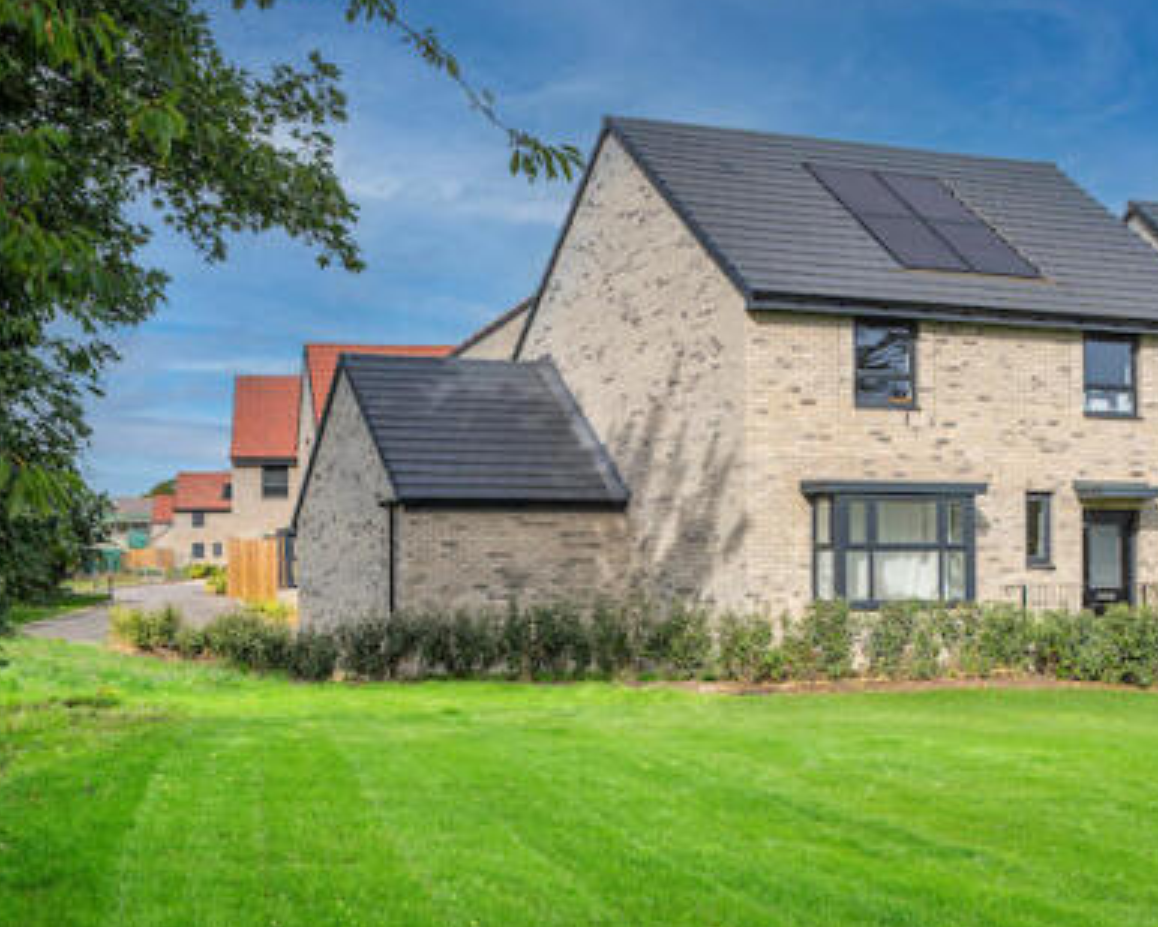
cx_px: 690
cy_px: 460
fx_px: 1783
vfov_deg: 29.1
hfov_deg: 35.9
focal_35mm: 52
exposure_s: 1/50
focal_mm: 45
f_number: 19
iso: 200
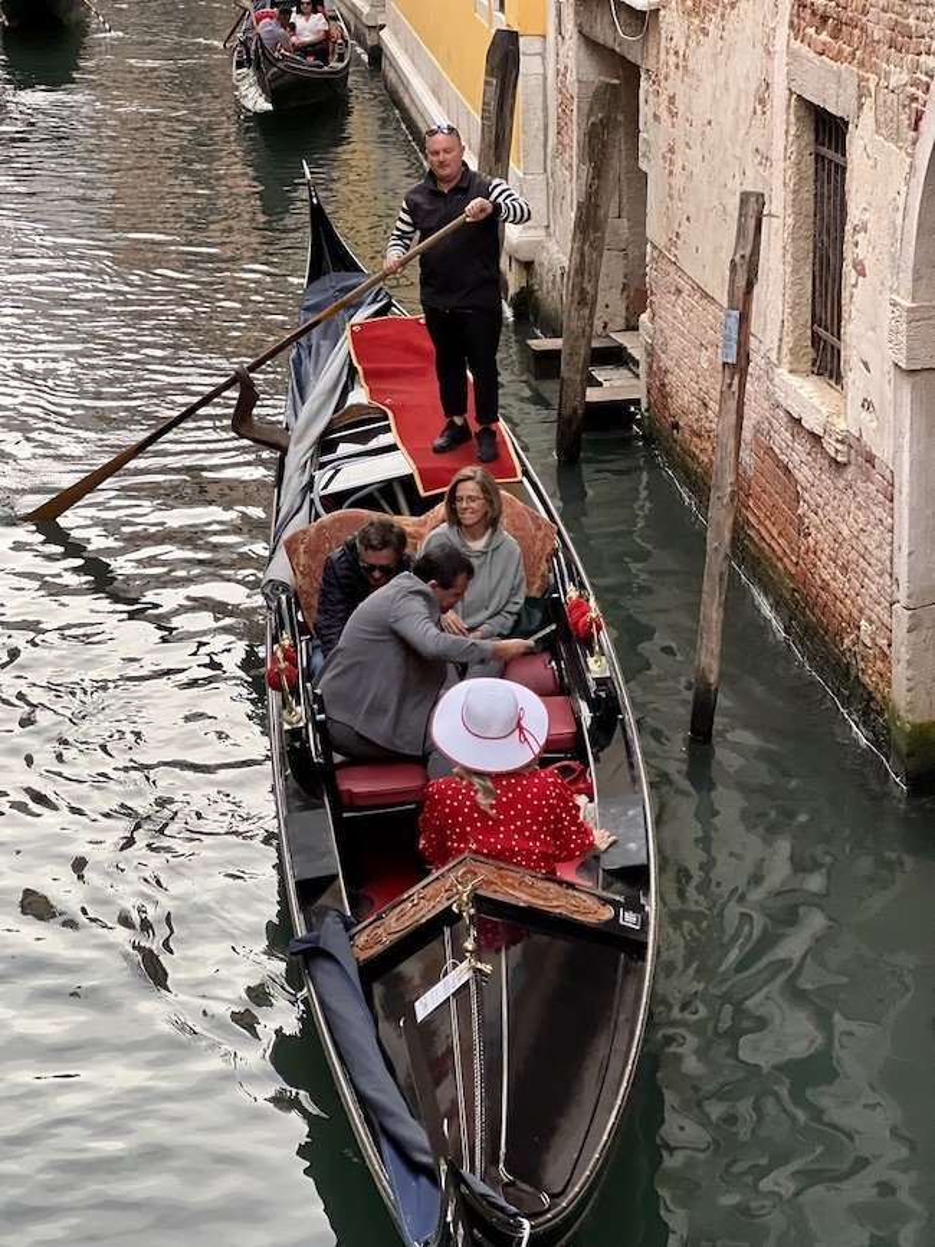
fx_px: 2774
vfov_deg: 25.3
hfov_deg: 19.1
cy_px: 624
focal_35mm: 77
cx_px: 468
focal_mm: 9
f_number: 2.8
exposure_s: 1/121
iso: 250
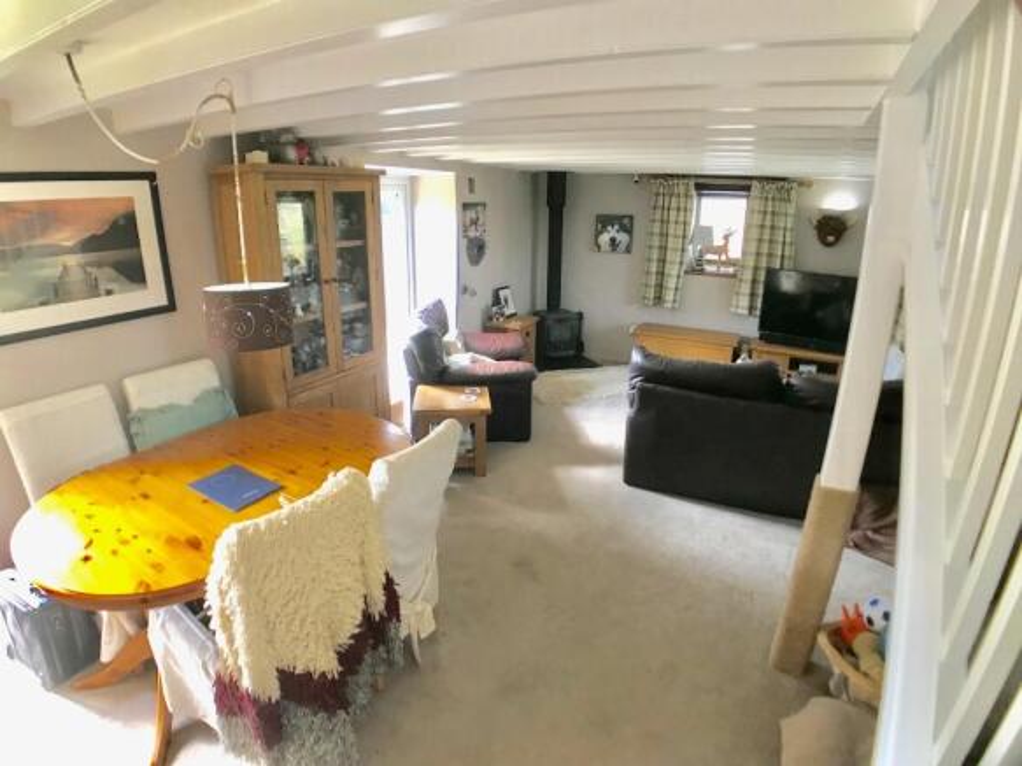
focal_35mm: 28
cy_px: 383
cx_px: 511
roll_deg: -1.2
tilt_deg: -17.6
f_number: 1.8
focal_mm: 3.99
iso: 40
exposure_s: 1/20
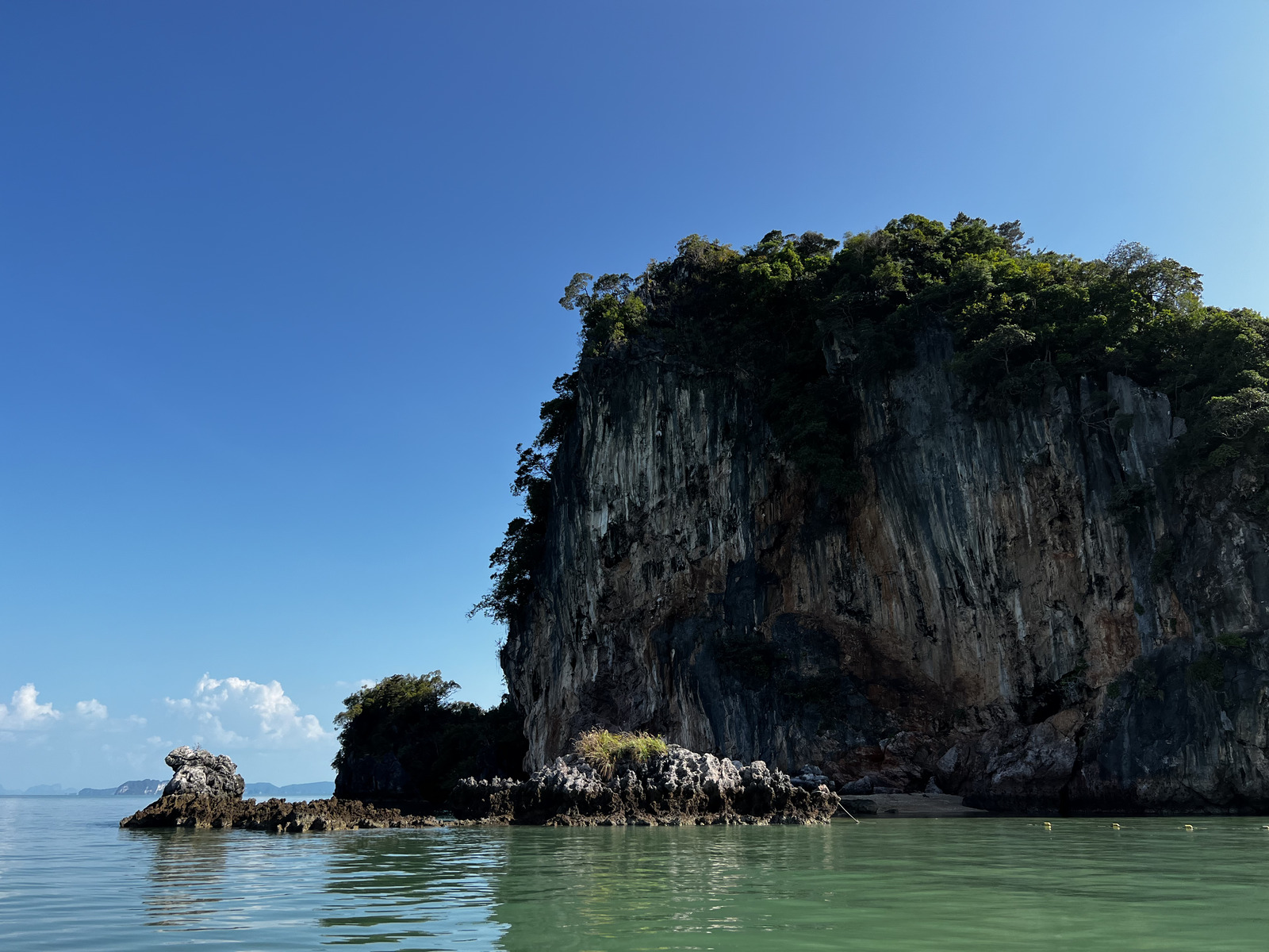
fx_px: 953
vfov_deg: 53.1
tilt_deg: +18.2
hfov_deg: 67.3
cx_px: 634
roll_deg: +0.2
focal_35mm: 26
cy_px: 476
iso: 50
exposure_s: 1/3165
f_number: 1.5
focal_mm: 5.7
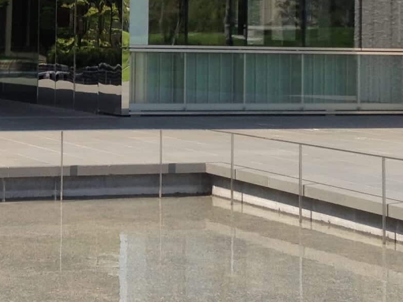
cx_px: -64
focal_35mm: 107
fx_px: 1245
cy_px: 2
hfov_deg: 17.6
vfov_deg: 13.6
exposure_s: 1/903
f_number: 2.4
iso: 50
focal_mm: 4.13
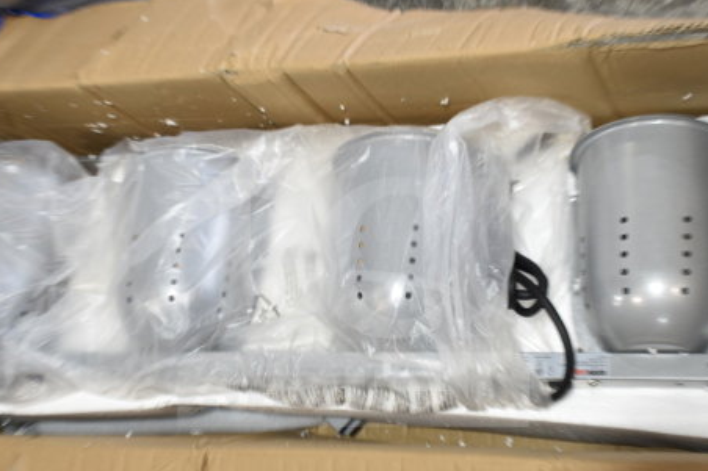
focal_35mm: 55
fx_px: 1075
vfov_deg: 24.7
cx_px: 352
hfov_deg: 36.5
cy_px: 303
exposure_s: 1/40
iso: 200
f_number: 4
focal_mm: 27
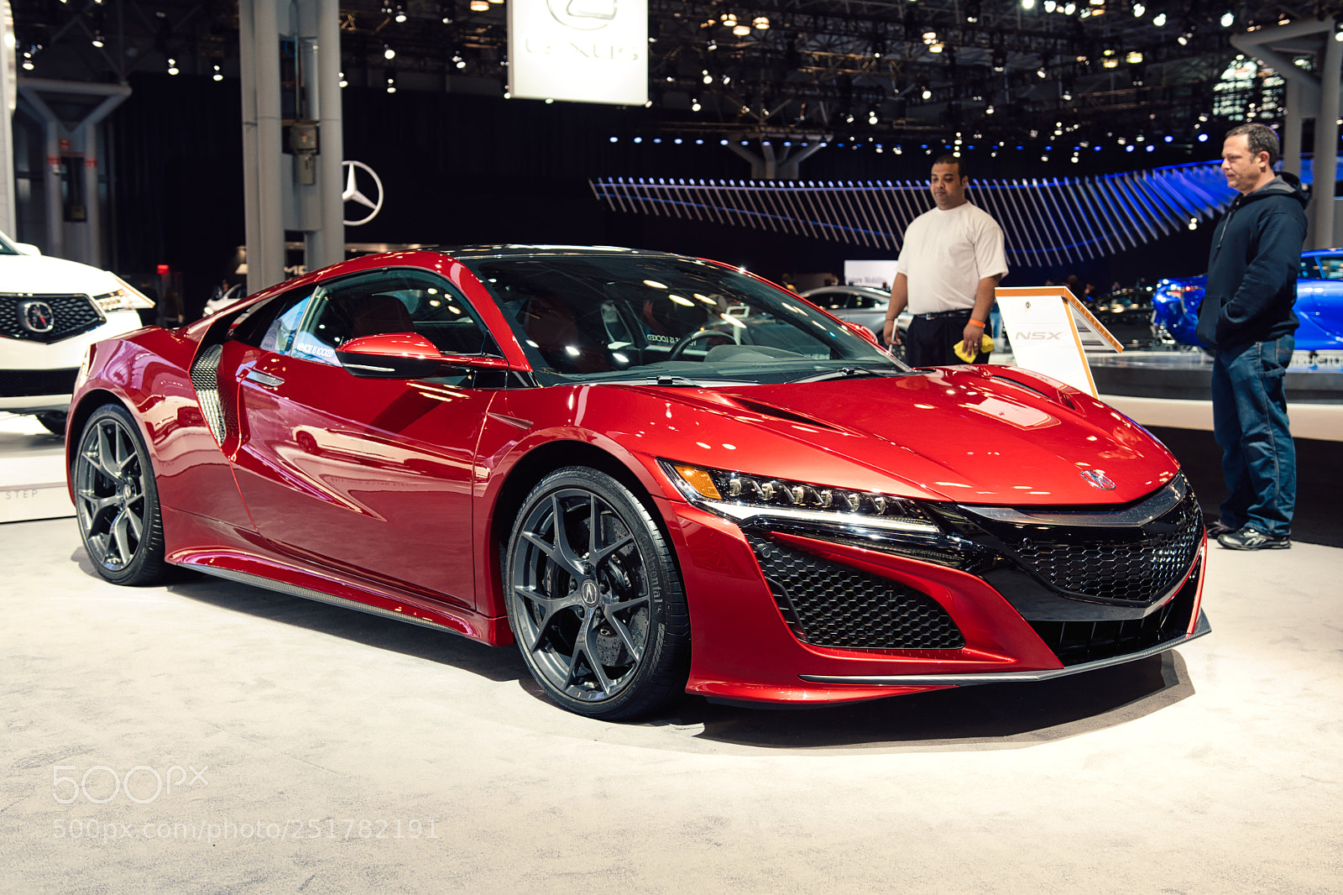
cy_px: 448
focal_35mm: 45
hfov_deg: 43.6
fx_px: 1678
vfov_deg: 29.9
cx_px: 672
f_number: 3.5
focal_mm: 30
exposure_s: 1/200
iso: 640
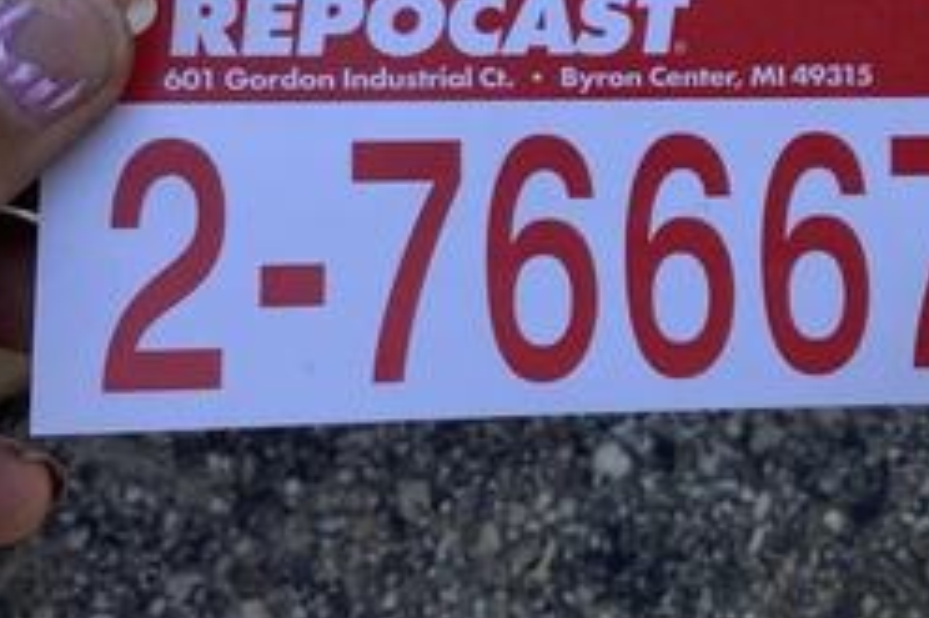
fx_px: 1341
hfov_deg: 37.2
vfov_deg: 25.4
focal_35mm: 52
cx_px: 704
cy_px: 101
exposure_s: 1/867
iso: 25
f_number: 2.4
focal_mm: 3.3
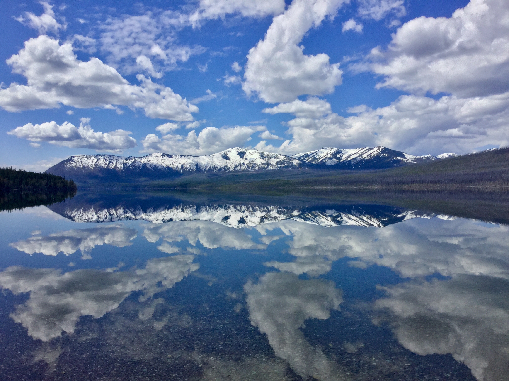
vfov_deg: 45.4
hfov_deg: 58.4
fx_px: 456
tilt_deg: -1.0
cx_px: 254
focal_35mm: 31
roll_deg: +0.3
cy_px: 190
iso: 25
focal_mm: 3.3
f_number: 2.4
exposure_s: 1/2809
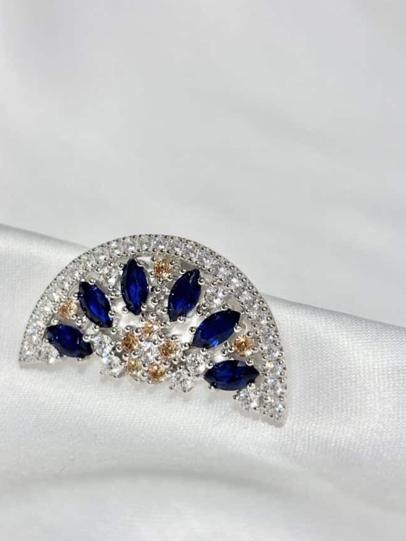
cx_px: 200
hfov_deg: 23.6
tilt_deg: -17.8
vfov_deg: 31.2
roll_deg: +8.3
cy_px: 269
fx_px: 970
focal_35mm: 62
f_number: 1.6
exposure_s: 1/262
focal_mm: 5.96
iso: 32
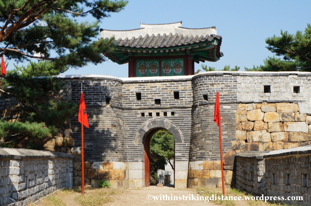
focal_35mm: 66
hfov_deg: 30.5
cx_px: 156
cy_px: 103
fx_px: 569
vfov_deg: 20.6
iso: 200
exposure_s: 1/200
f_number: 13
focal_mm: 44
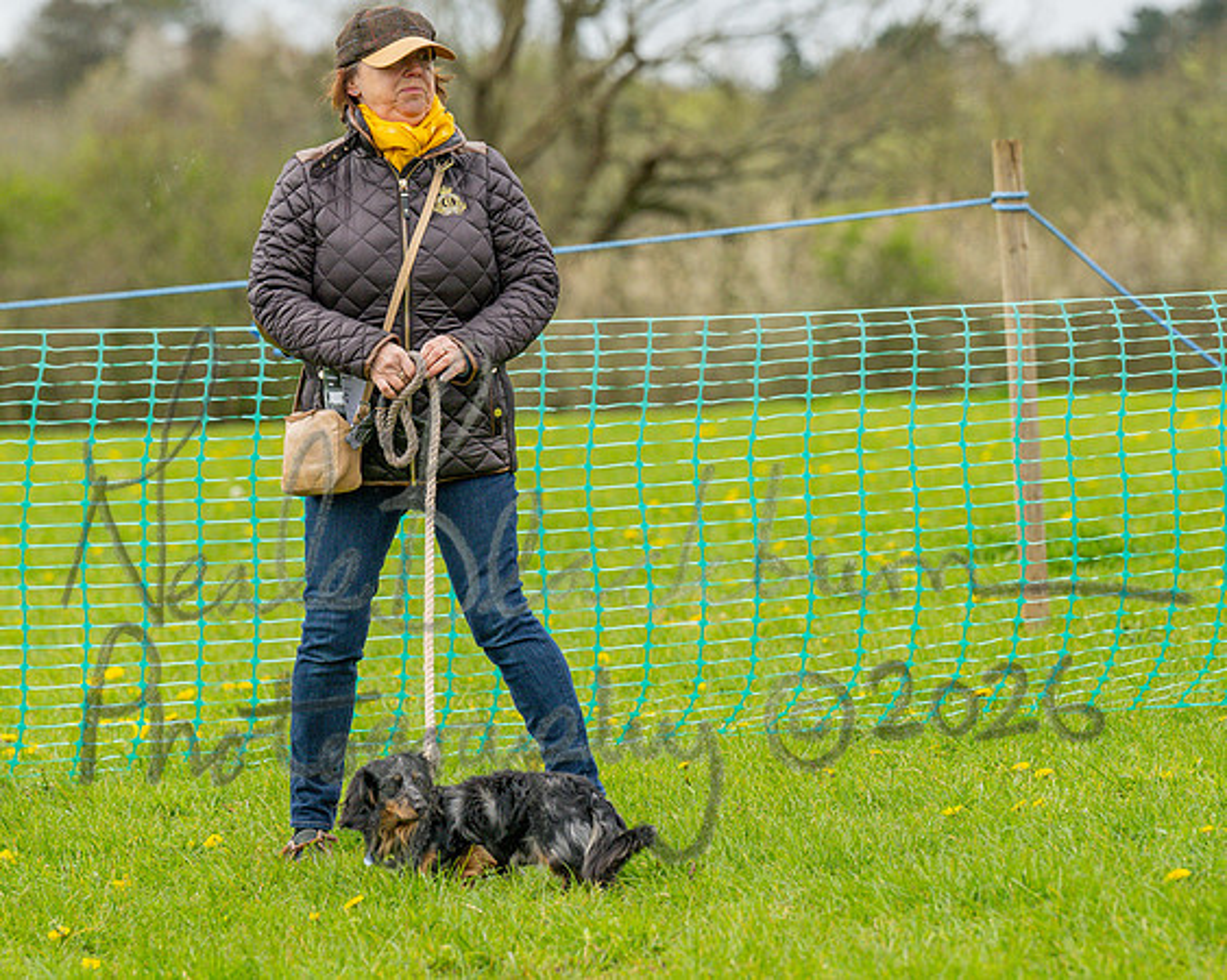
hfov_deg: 7.6
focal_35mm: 254
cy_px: 490
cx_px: 619
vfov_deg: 6.1
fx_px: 9203
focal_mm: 150
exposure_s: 1/2000
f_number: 4.5
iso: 400
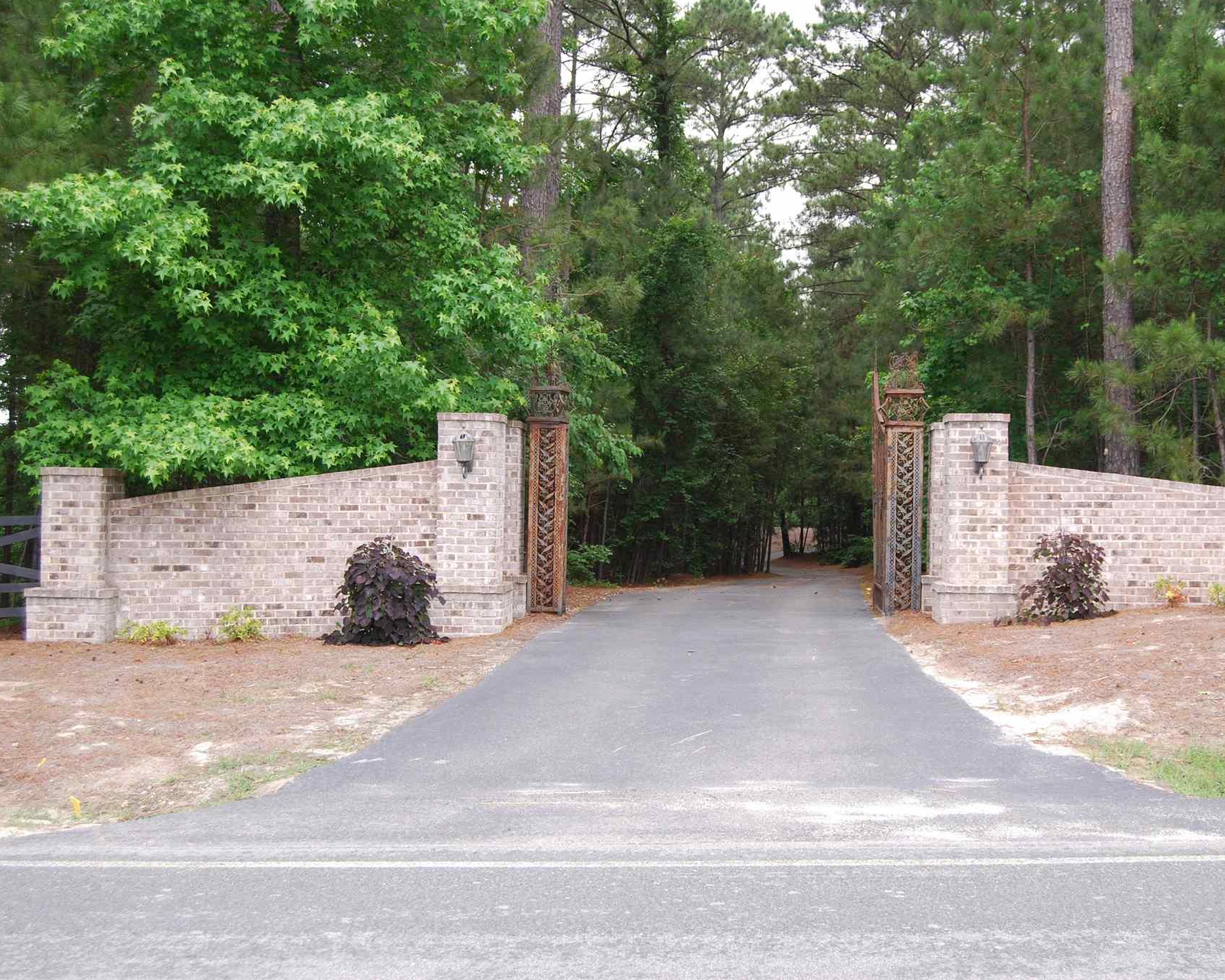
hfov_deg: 41.9
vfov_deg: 34.2
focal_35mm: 44
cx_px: 714
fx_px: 1595
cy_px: 489
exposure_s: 1/125
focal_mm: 26
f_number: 5.6
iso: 140
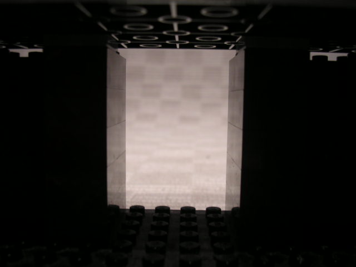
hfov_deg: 49.0
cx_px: 178
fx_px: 391
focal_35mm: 38
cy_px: 134
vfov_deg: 37.7
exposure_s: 1/4.4
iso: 100
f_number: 2.8
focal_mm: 5.8
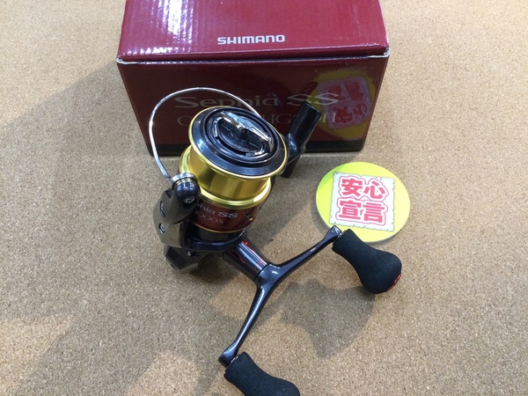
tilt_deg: -59.8
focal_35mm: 31
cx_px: 264
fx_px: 473
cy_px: 198
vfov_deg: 45.4
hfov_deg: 58.4
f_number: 2.4
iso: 50
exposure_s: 1/30
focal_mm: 3.3
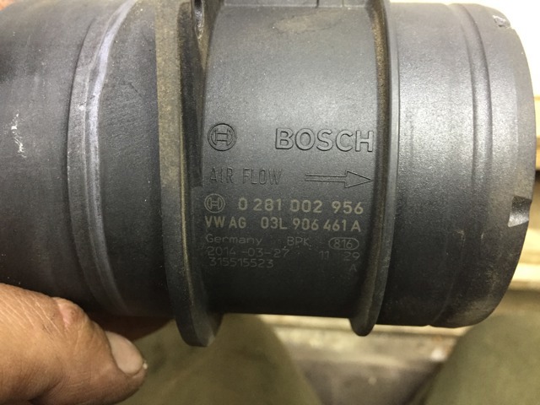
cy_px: 202
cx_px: 270
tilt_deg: -48.4
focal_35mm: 29
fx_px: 452
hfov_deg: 61.7
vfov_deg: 48.2
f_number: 2.2
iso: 250
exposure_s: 1/20
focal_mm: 4.15
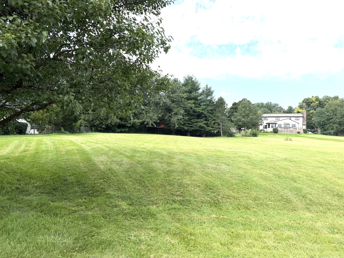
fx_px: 239
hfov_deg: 71.6
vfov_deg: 56.8
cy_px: 129
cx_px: 172
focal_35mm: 24
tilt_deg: +3.3
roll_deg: -1.6
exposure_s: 1/2445
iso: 80
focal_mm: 6.76
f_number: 1.78
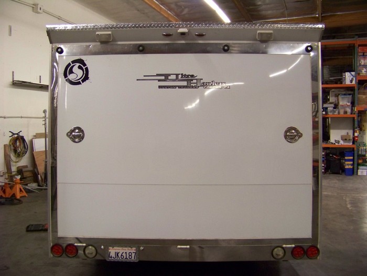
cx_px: 184
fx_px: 382
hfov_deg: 51.4
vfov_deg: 39.7
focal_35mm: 36
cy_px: 138
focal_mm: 5.85
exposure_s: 1/30
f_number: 2.8
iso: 291
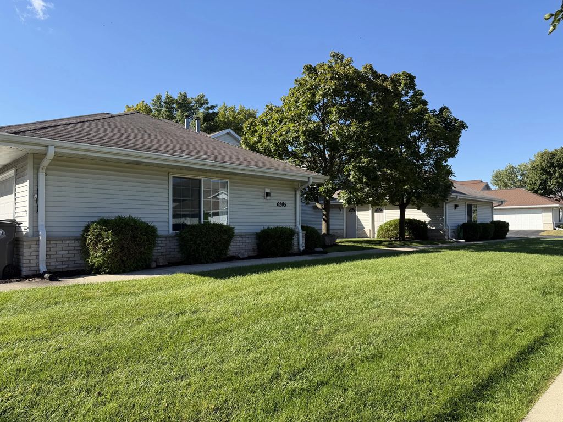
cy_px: 211
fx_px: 390
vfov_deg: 56.8
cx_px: 282
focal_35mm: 24
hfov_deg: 71.6
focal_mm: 6.76
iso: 80
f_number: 1.78
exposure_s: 1/2000
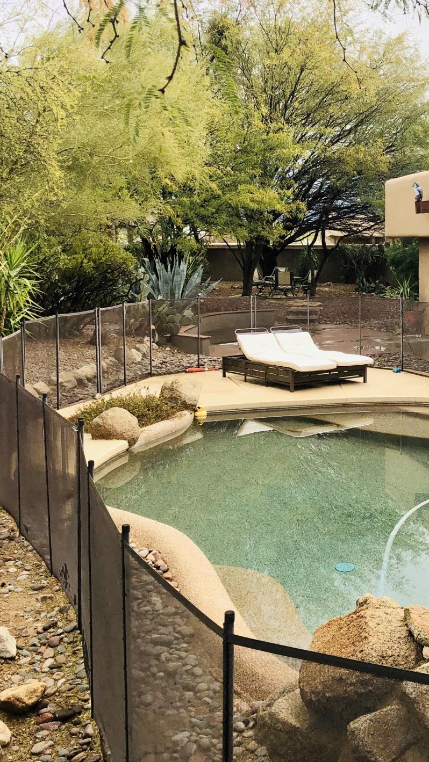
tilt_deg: -6.2
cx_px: 362
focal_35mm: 43
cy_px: 330
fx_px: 870
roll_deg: -0.3
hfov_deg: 27.0
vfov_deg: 47.2
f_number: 1.8
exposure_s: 1/842
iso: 20
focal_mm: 3.99
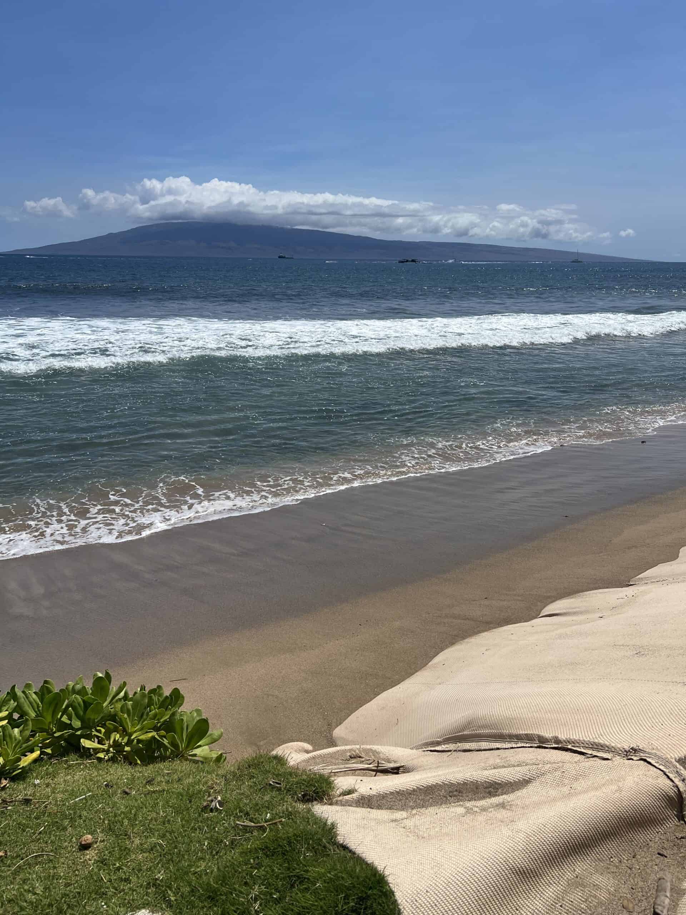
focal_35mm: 26
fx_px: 687
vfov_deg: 67.3
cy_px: 458
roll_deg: -1.0
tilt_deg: -14.9
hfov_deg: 53.1
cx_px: 343
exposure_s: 1/11364
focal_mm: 5.7
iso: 50
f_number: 1.5
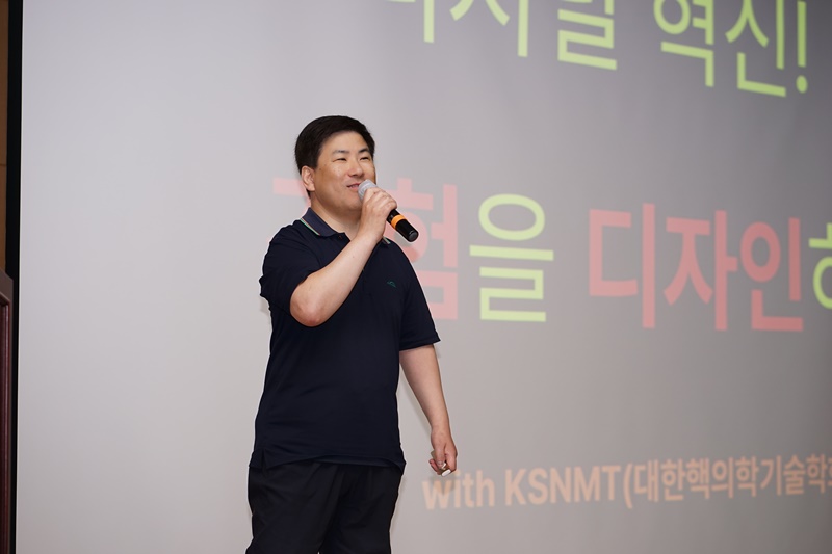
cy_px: 277
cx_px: 416
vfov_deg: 16.1
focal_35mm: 85
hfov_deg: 23.9
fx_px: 1964
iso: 400
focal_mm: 85
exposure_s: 1/100
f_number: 3.5
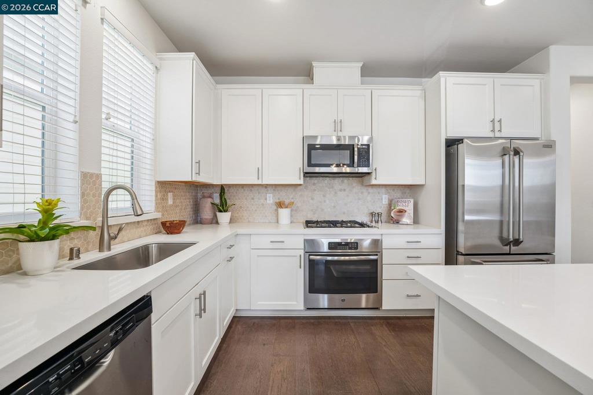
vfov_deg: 81.2
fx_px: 231
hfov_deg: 104.3
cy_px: 198
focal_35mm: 14
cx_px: 296
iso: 640
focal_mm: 14
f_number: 8
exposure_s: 1/25
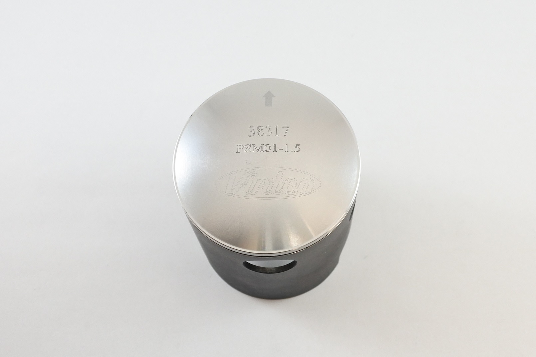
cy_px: 178
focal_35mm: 33
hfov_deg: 57.2
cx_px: 268
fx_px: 491
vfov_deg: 40.0
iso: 400
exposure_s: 1/125
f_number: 3.8
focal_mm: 12.3
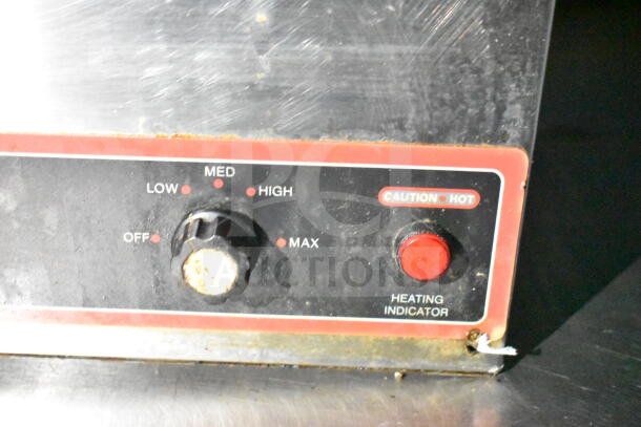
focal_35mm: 52
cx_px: 320
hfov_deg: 37.8
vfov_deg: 25.8
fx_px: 935
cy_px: 214
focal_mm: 35
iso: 25600
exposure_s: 1/25
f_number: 4.5
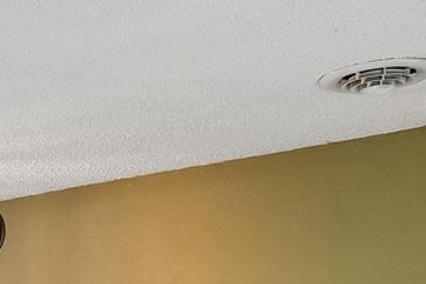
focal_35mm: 109
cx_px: -334
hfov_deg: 16.0
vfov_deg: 11.5
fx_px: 1293
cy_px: 534
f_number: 8
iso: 500
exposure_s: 1/8
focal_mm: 11
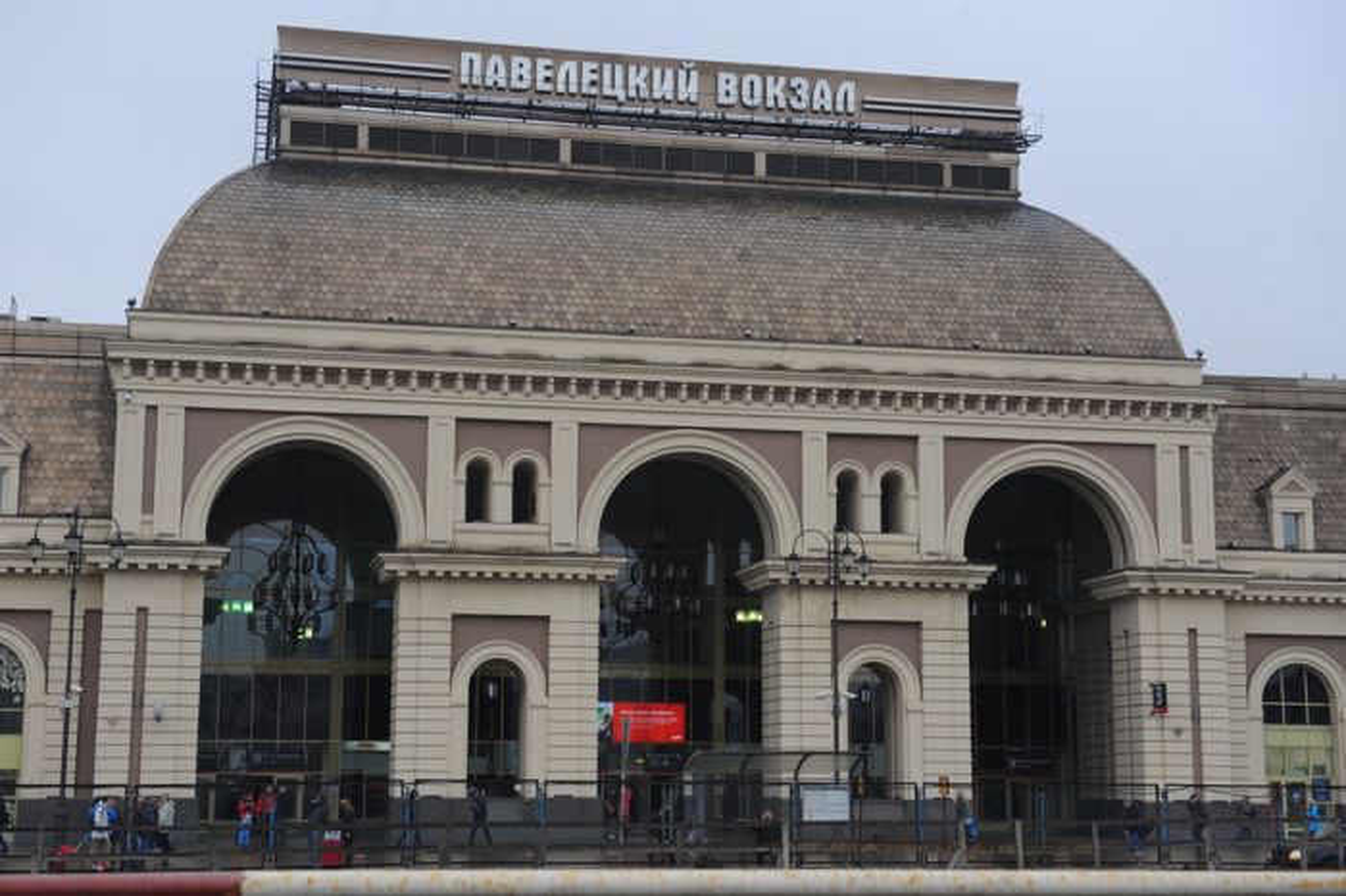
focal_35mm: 58
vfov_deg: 23.4
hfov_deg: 34.5
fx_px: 2167
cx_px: 673
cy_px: 448
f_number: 6.3
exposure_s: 1/250
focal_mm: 58
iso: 1250
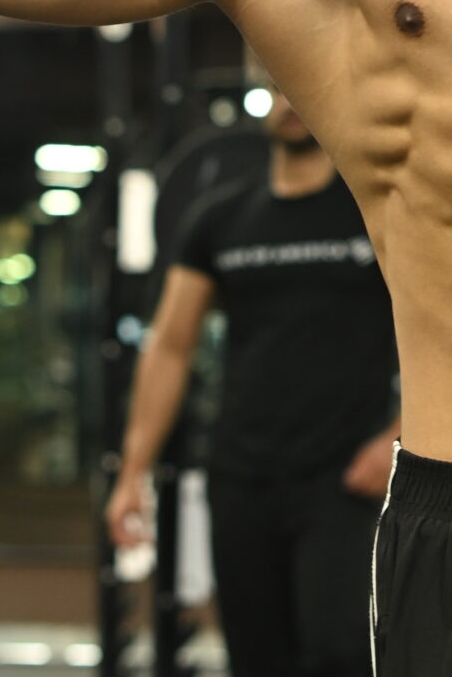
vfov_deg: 10.7
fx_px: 3556
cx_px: 500
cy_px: -60
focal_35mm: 189
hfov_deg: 7.2
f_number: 2.5
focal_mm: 50
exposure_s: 1/125
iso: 1000
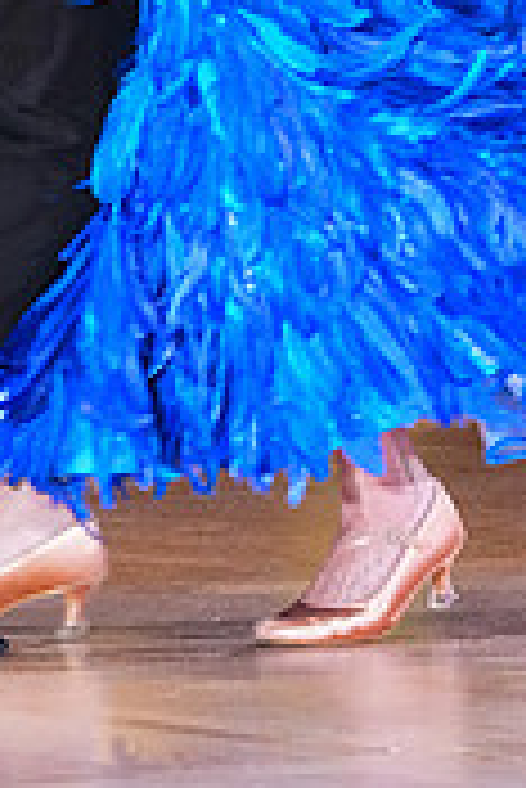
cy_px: -342
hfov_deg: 2.1
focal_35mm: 663
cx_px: 97
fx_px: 14501
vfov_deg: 3.1
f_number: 4.5
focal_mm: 200
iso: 8000
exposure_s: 1/400
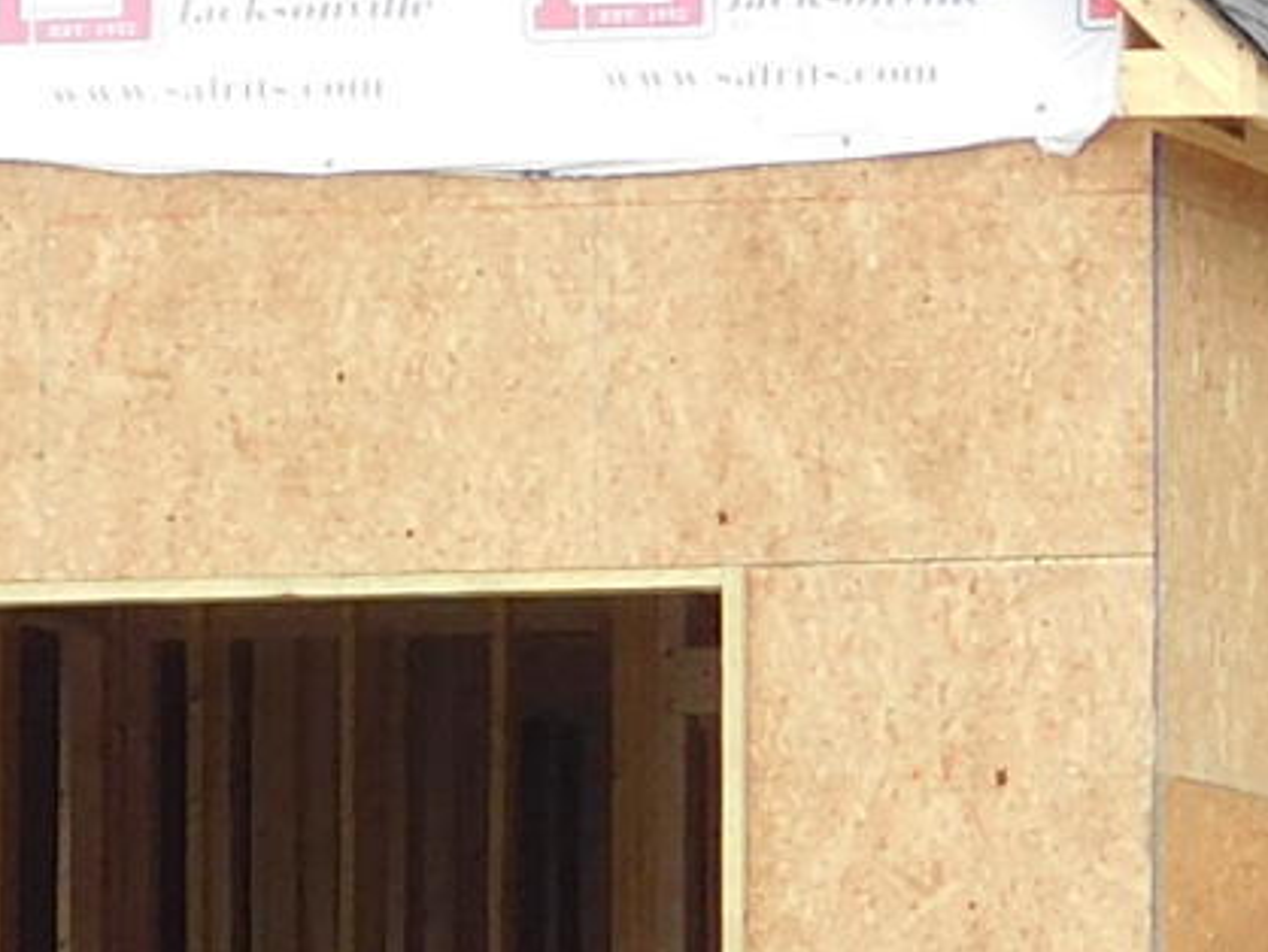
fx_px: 15504
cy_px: 537
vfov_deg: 3.5
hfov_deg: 4.6
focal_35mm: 423
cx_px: 2697
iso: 125
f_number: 4
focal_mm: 10.4
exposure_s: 1/125
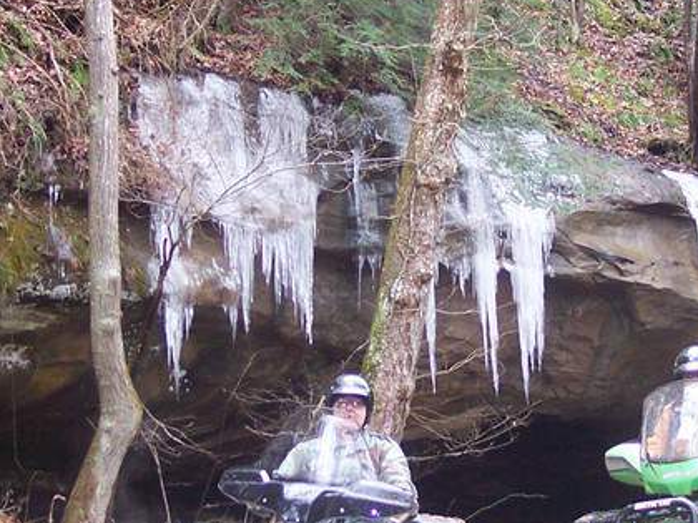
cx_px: 371
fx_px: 1916
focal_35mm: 95
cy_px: 242
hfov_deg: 20.6
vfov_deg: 15.6
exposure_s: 1/60
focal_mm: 8
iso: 140
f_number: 2.8
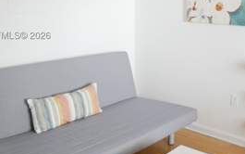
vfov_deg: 27.6
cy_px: 37
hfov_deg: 43.2
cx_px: 148
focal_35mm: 46
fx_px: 307
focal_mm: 12
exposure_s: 1/60
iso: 640
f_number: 3.5
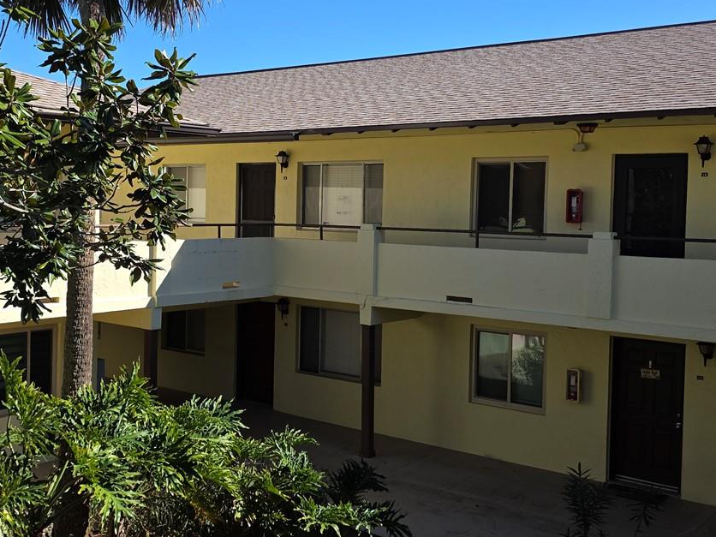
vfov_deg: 32.9
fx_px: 910
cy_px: 242
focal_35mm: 44
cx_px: 260
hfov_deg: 42.6
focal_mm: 6.3
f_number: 1.7
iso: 12
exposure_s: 1/664
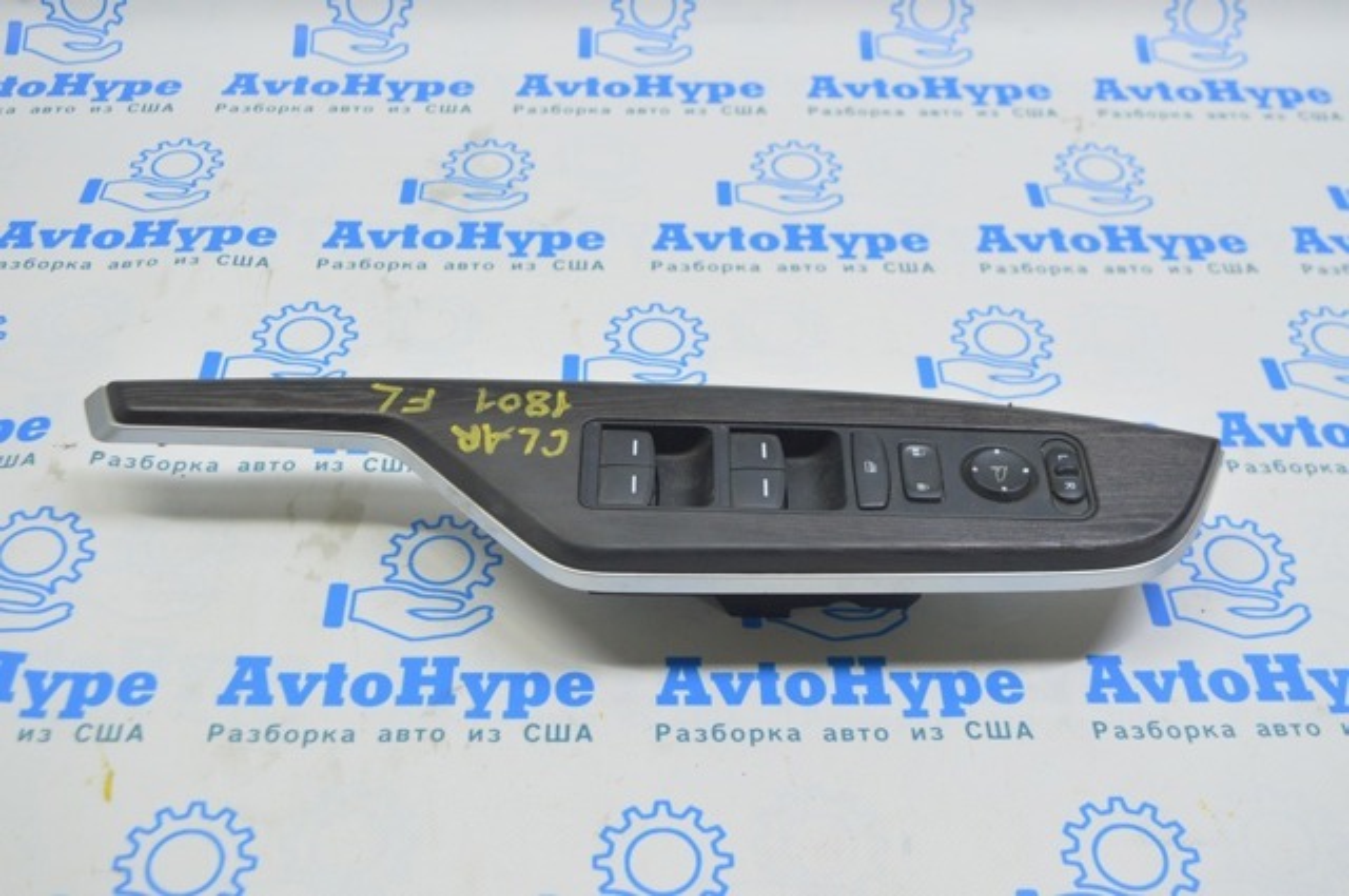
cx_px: 674
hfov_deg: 46.5
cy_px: 448
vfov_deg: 31.8
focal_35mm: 42
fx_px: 1572
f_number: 5.6
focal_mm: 28
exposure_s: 1/25
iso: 400
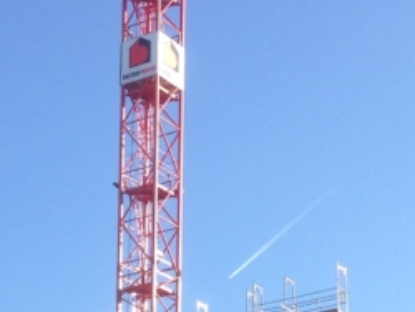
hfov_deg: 14.6
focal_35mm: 135
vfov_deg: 10.4
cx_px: 184
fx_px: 1620
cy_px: 554
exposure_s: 1/653
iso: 50
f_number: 2.4
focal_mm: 4.12
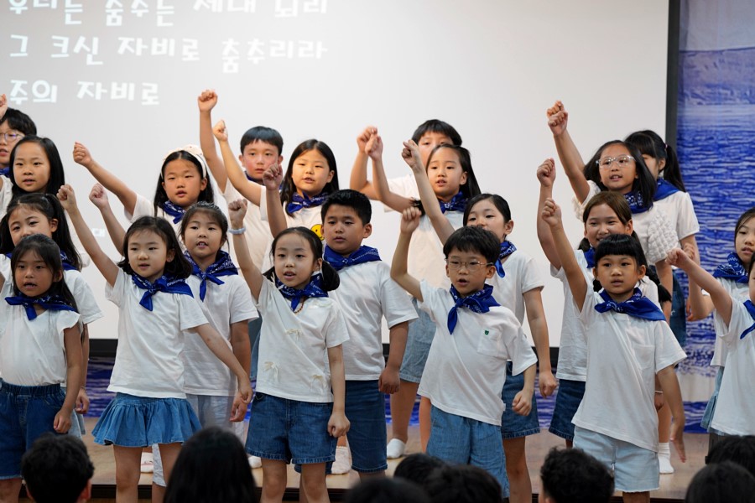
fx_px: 2831
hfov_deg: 15.2
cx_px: 378
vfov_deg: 10.2
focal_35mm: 135
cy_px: 252
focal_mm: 135
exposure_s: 1/160
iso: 1000
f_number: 4
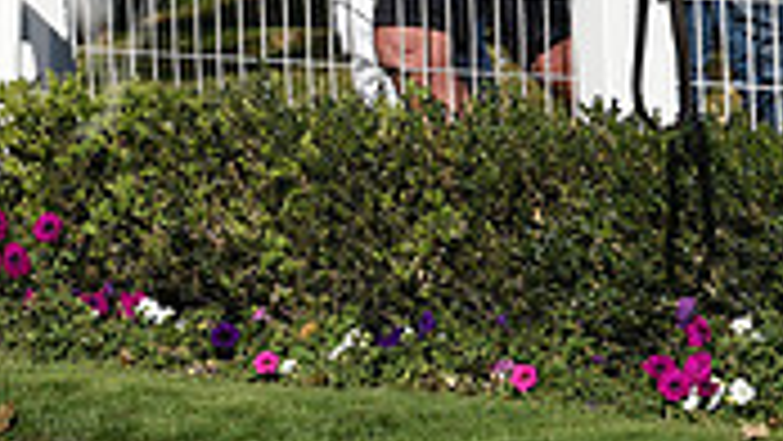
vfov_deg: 1.9
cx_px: -410
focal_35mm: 645
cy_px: -187
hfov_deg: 3.3
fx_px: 13396
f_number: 6.3
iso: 400
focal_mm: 185
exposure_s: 1/2500
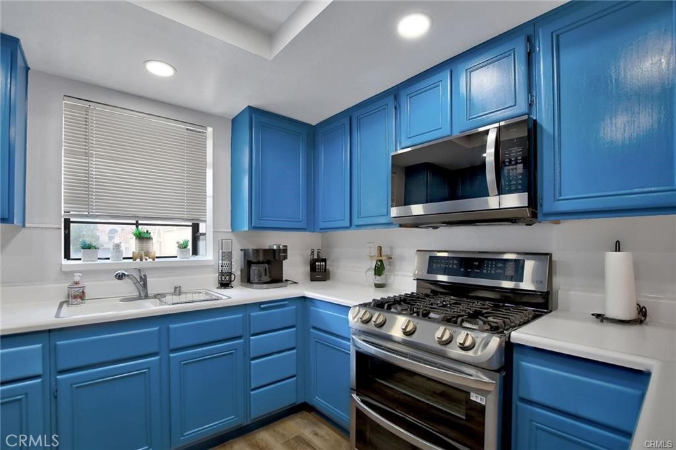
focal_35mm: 15
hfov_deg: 100.4
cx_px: 338
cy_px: 225
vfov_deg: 77.3
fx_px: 282
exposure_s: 1/160
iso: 1250
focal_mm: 10
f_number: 6.3
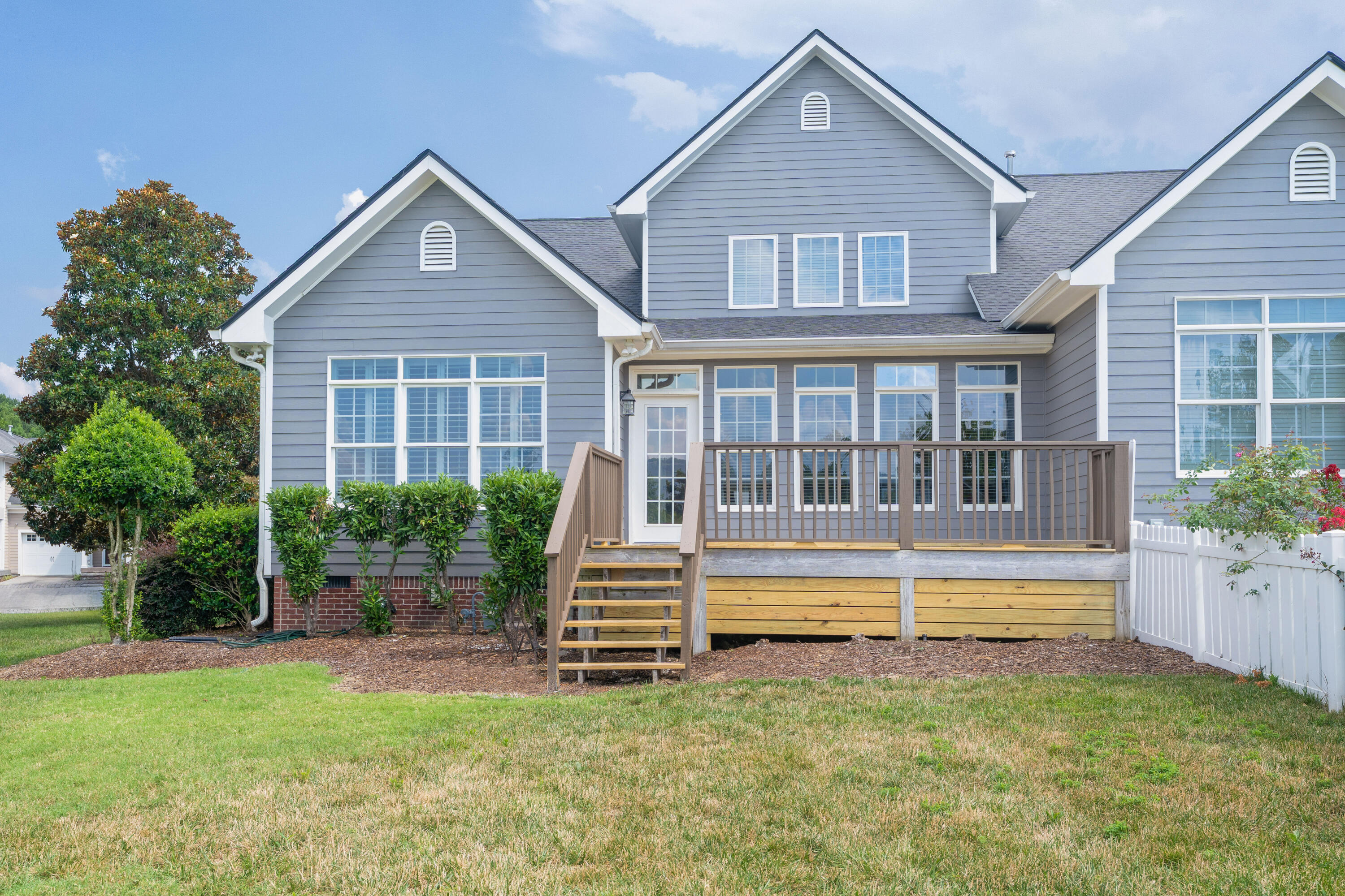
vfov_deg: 43.6
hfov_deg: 61.9
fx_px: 1121
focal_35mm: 30
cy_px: 448
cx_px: 672
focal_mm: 30
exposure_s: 1/400
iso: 320
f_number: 7.1
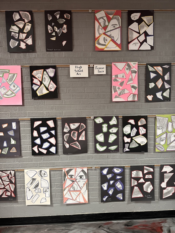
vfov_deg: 71.6
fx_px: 162
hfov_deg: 56.8
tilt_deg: -3.8
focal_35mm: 24
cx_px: 88
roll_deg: +1.1
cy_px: 116
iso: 400
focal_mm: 6.86
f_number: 1.78
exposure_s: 1/60
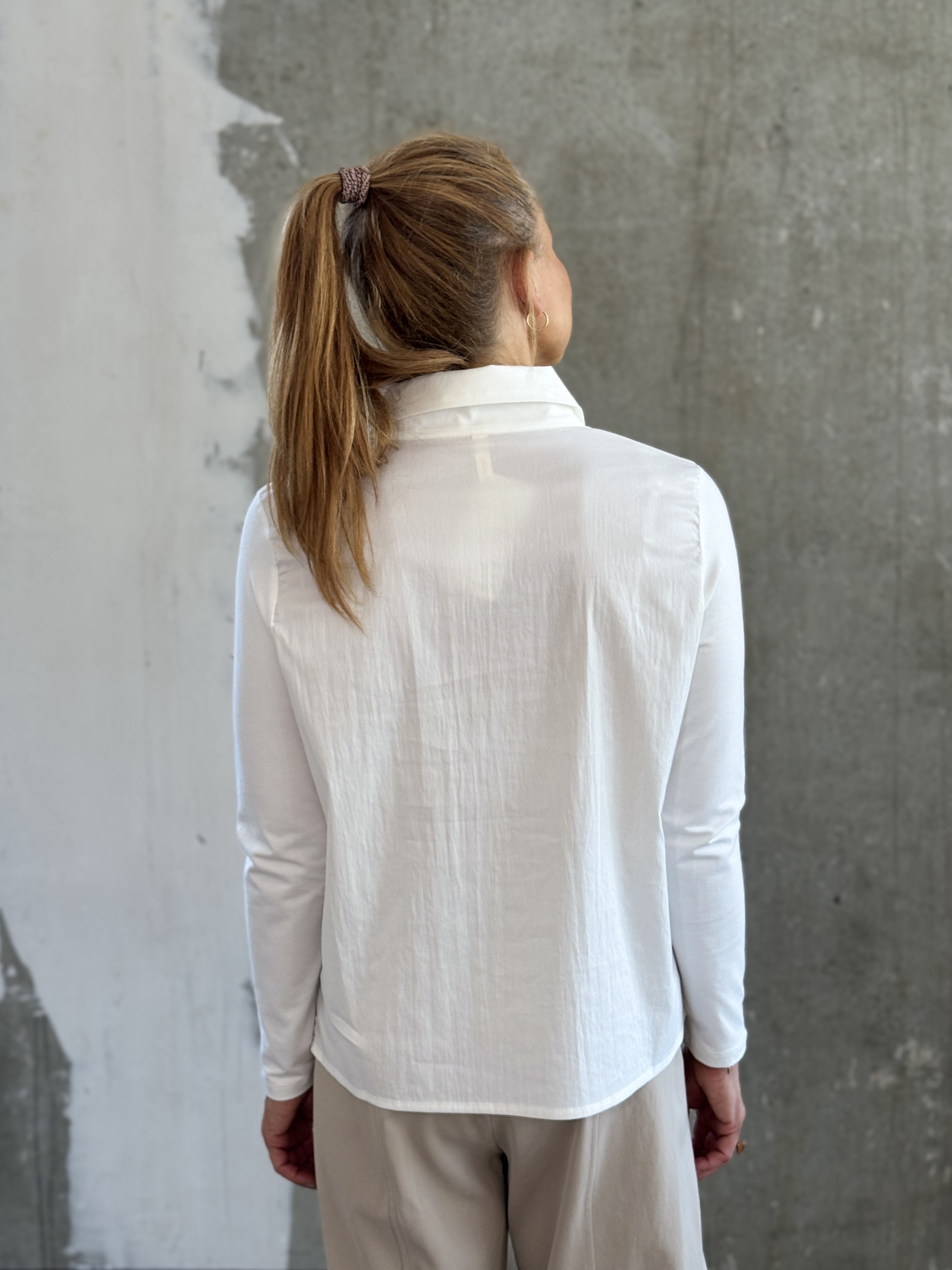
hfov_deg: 30.3
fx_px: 1760
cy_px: 635
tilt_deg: -3.2
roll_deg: -0.9
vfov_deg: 39.7
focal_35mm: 48
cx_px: 476
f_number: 1.78
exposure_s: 1/100
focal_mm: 6.76
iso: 50
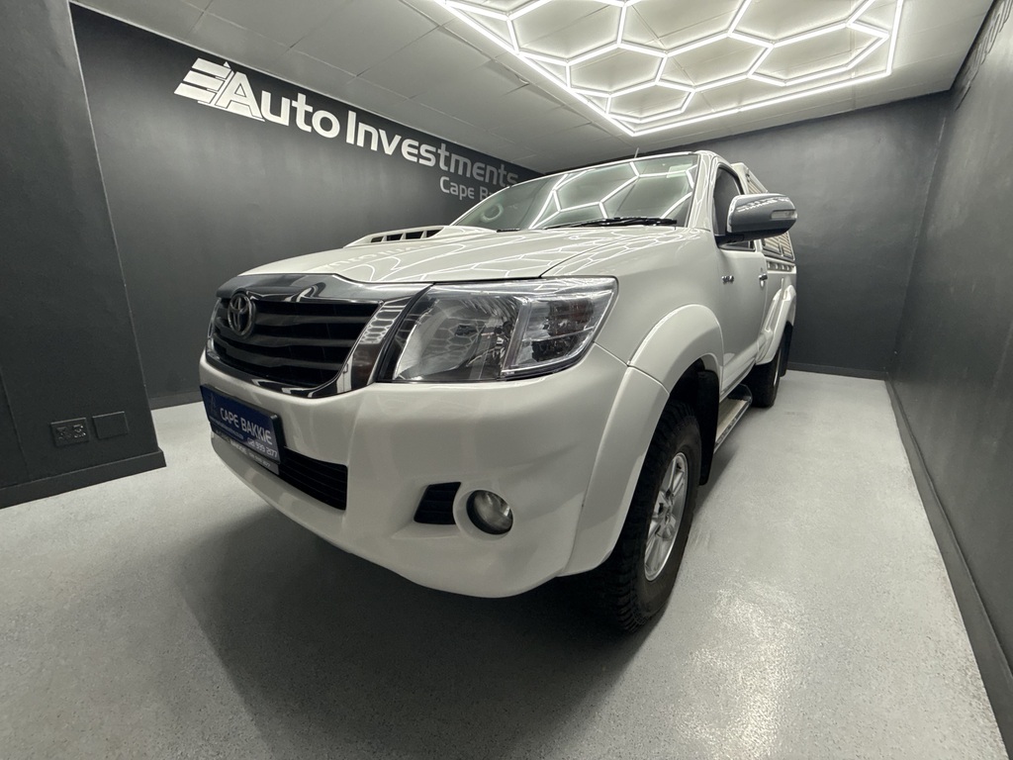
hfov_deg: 102.1
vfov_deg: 85.7
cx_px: 506
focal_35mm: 14
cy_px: 380
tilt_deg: -11.8
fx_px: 410
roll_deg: +0.5
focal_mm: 2.22
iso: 160
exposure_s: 1/100
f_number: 2.2
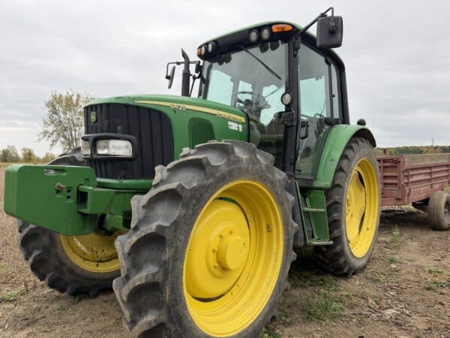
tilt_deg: -0.8
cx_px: 225
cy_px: 169
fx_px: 312
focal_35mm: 24
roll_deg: +0.7
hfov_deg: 71.6
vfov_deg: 56.8
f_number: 1.78
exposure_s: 1/858
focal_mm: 6.76
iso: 100
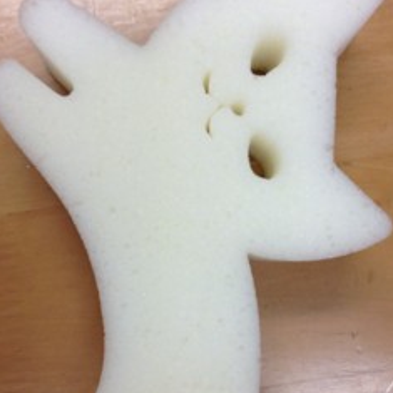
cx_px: 174
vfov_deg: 30.5
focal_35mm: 56
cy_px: 239
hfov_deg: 30.5
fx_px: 719
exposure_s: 1/60
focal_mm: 4.13
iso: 64
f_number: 2.4
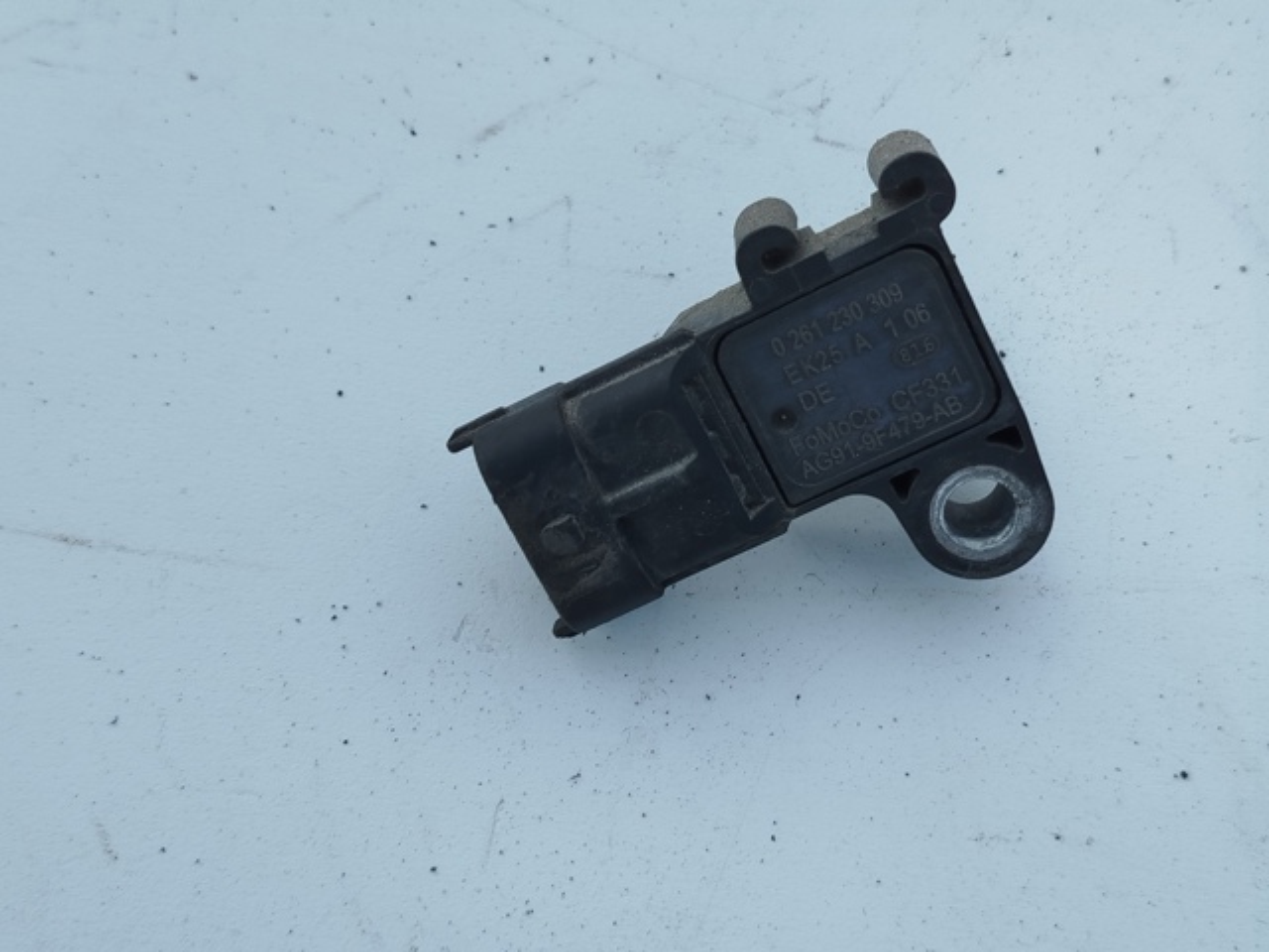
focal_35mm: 48
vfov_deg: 30.3
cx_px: 634
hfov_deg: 39.7
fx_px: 1760
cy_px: 476
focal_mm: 5.31
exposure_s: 1/111
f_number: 1.7
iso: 50
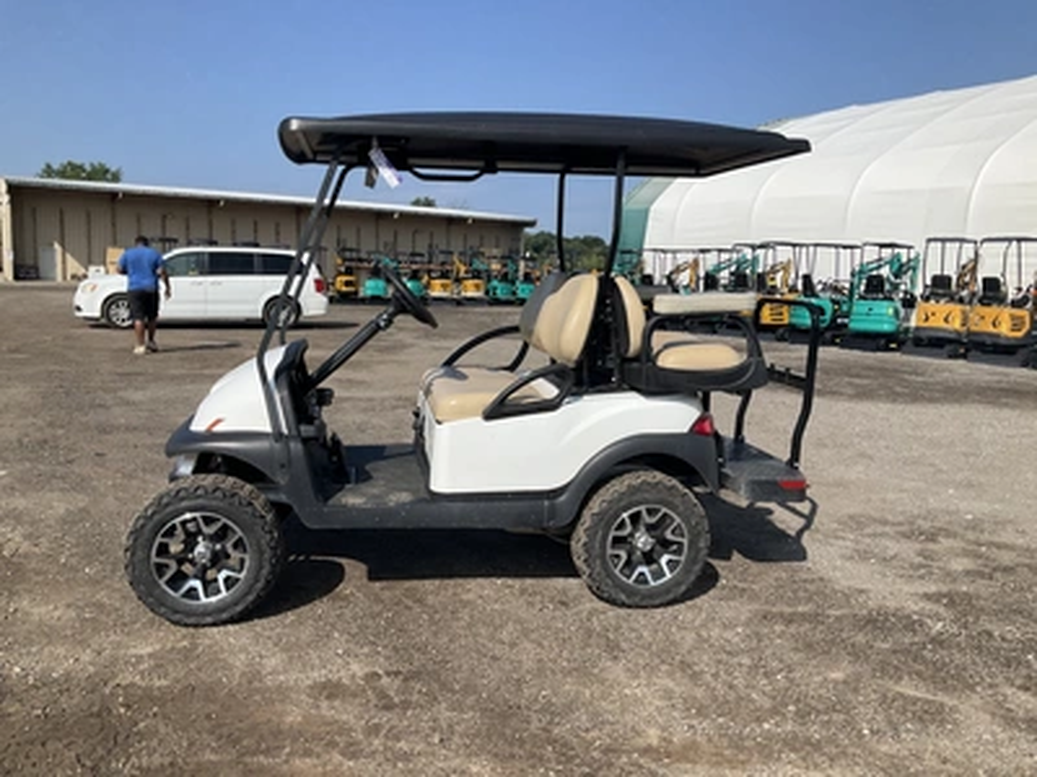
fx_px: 869
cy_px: 388
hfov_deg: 61.7
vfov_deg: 48.2
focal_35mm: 29
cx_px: 518
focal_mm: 3
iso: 25
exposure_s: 1/2667
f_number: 1.8
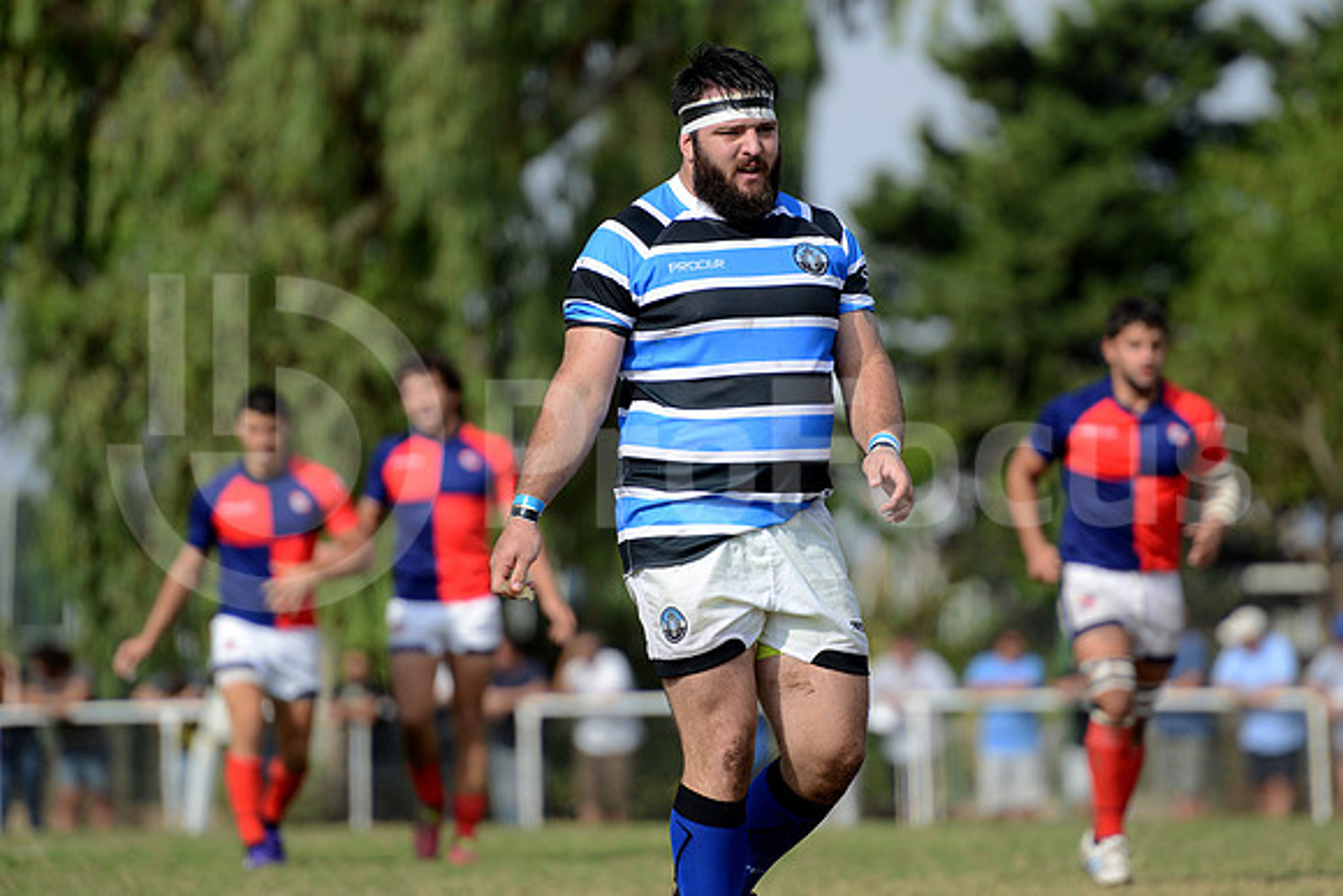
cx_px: 672
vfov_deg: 5.1
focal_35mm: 270
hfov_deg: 7.6
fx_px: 10074
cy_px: 448
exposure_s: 1/1250
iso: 320
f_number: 4
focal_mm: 270
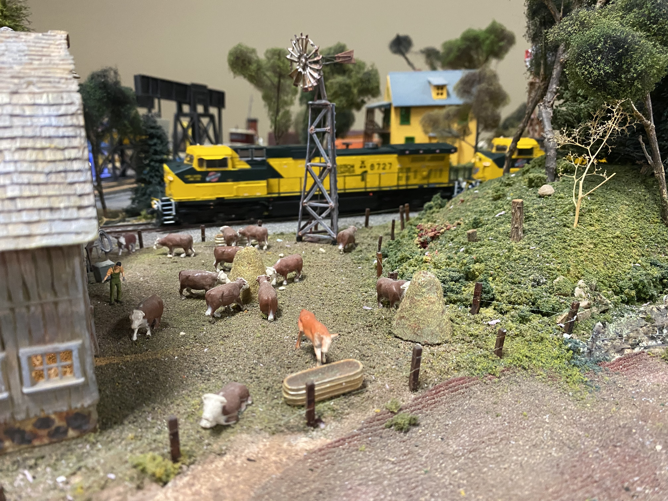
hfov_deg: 67.3
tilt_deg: -16.0
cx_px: 334
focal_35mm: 26
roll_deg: +1.0
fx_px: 502
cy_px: 250
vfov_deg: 53.1
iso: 400
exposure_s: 1/60
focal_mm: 4.25
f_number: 1.8
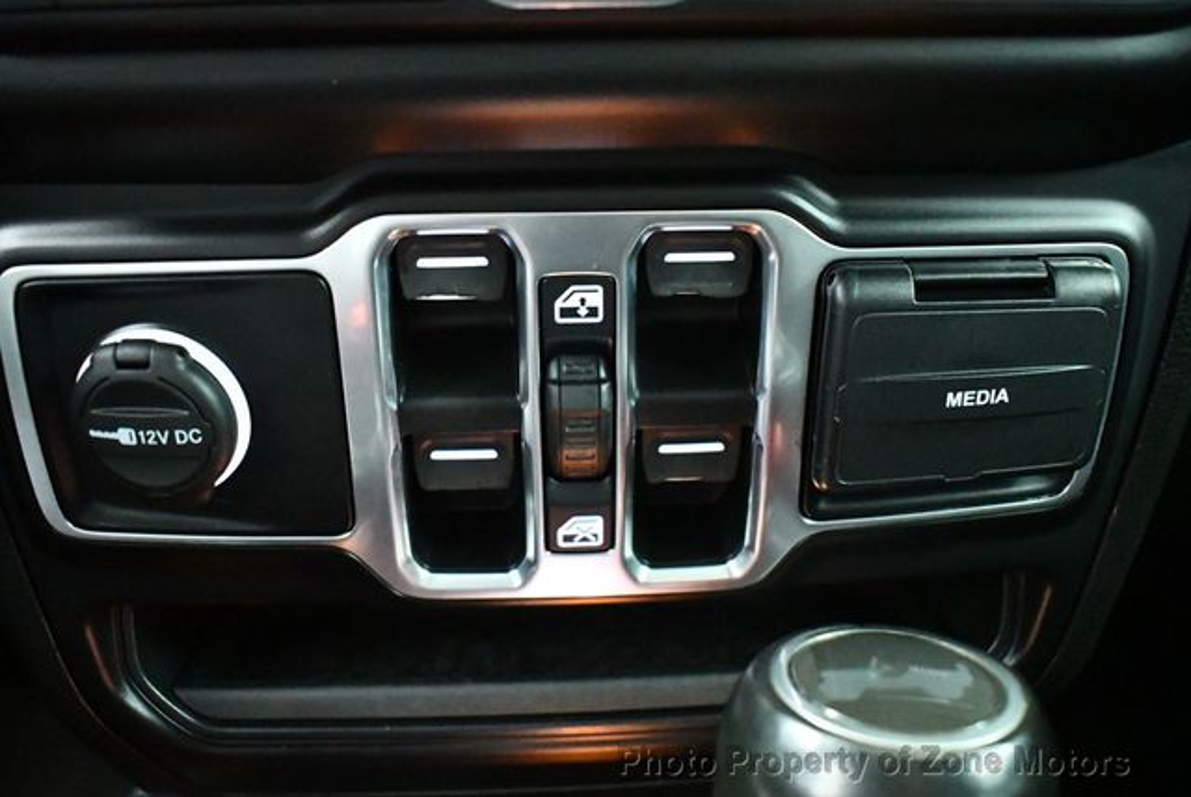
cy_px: 398
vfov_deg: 36.9
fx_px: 1192
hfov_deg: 53.1
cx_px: 596
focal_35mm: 36
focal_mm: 18
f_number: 3.5
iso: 12800
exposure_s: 1/25
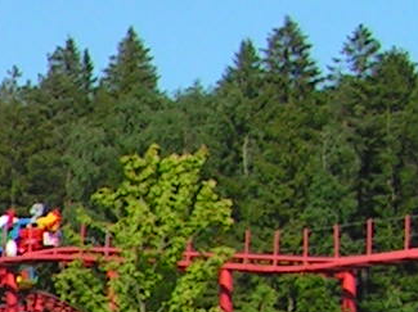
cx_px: -853
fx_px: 3208
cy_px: 663
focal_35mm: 266
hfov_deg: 6.7
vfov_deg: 5.4
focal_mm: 6.3
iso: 50
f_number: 5.6
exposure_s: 1/400
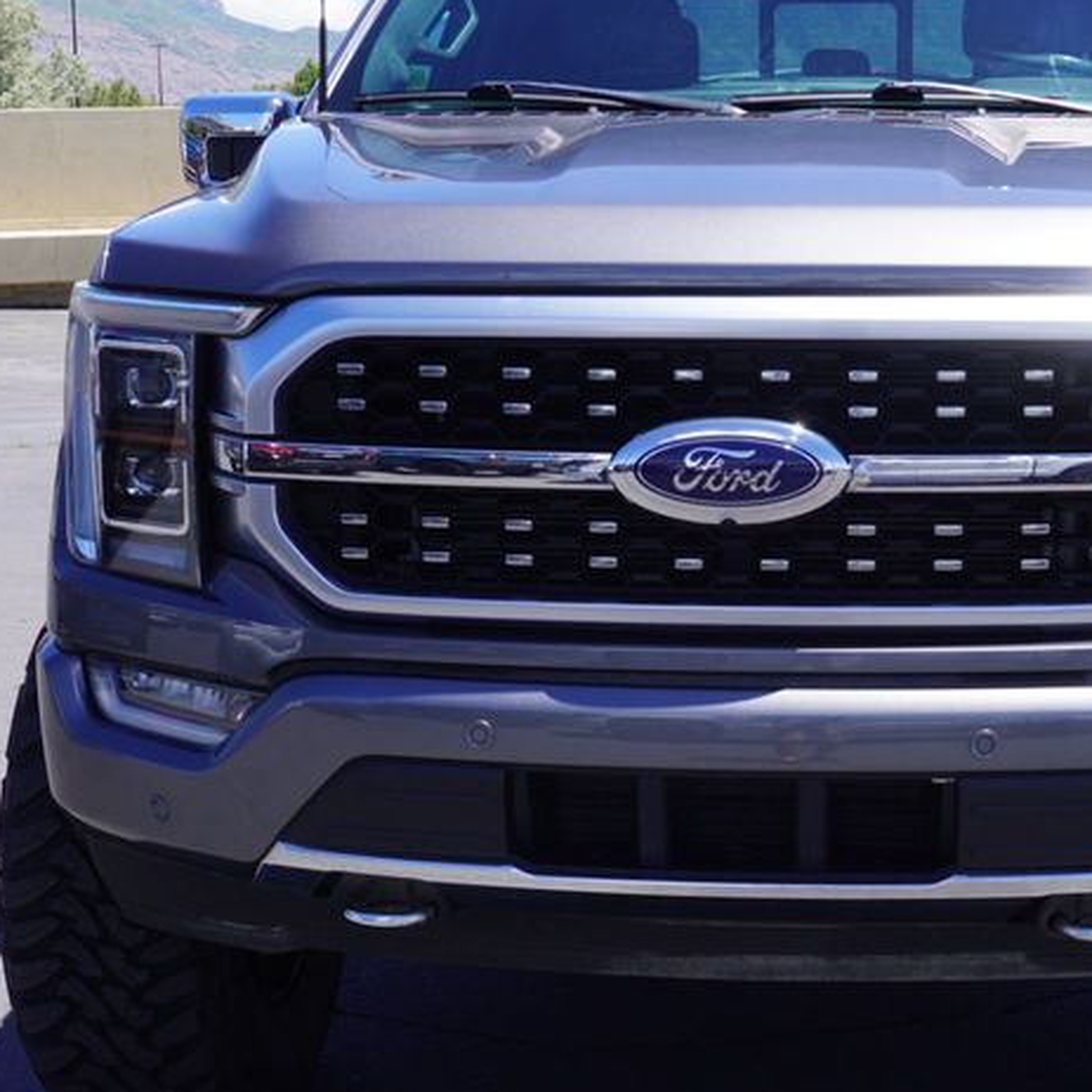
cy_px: 557
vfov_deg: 26.5
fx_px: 2318
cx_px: 743
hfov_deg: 26.3
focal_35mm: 65
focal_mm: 23
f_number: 9
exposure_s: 1/125
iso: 100
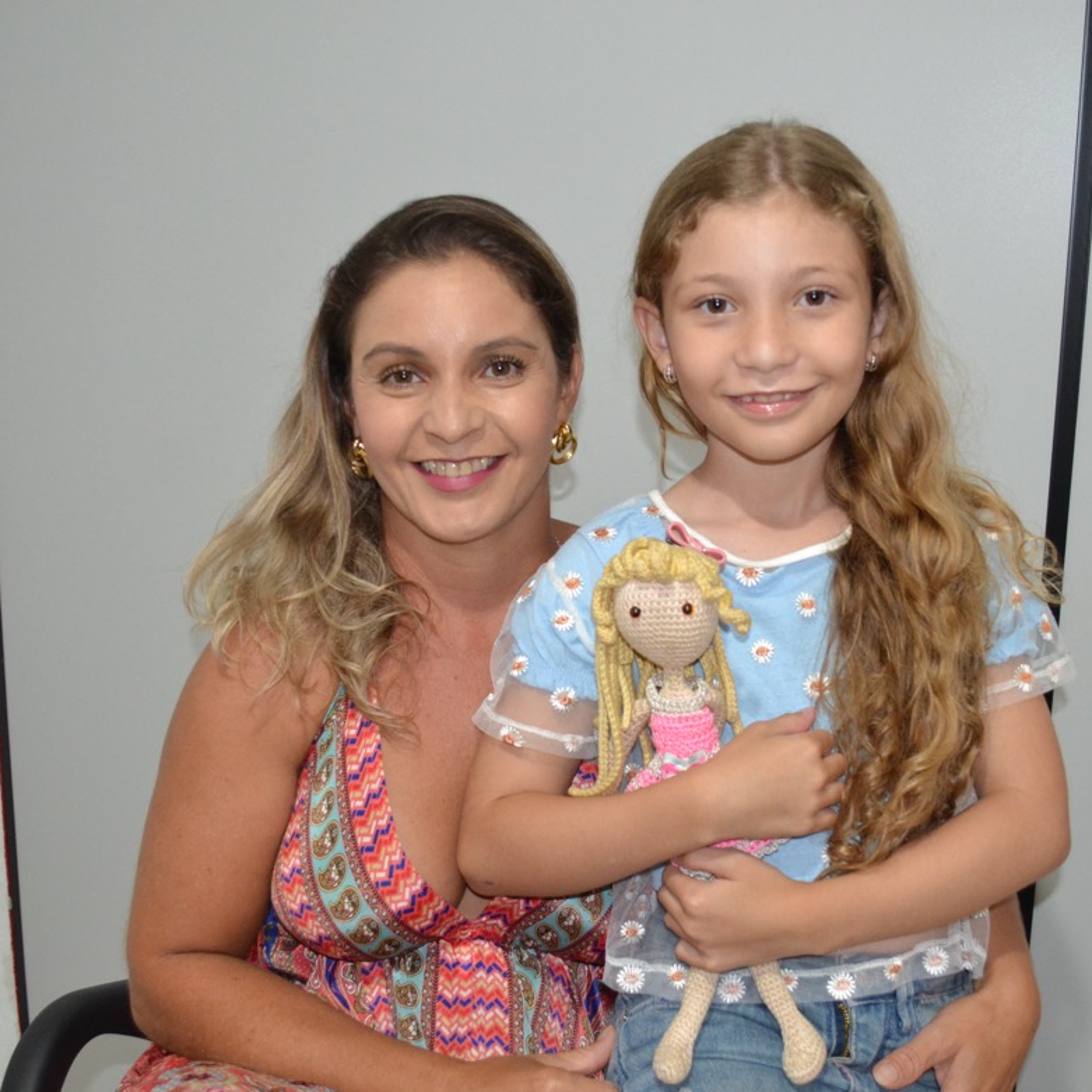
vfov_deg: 36.1
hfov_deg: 36.0
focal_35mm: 47
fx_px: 1677
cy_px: 548
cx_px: 600
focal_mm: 24
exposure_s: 1/60
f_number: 4
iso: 1600
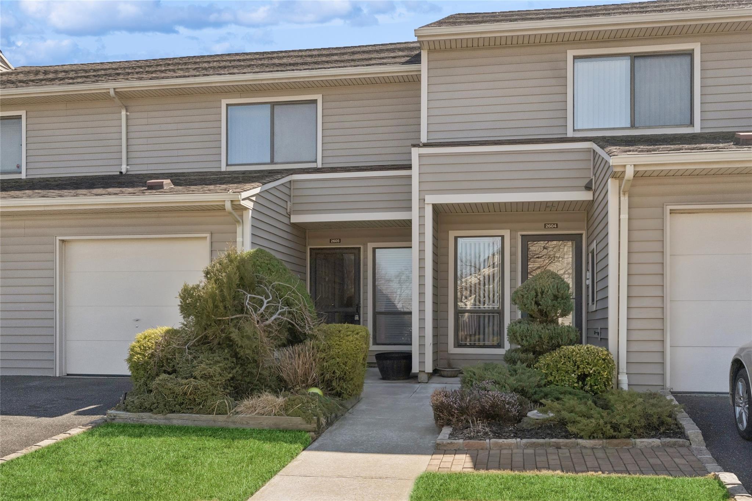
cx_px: 376
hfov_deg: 53.2
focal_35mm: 36
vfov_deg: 36.8
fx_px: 752
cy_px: 250
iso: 400
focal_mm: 24
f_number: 8
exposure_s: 1/1250
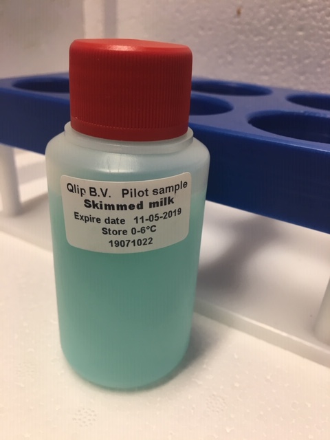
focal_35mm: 29
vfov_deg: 61.7
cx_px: 165
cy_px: 220
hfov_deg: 48.2
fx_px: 369
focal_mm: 4.15
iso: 25
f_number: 2.2
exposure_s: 1/33
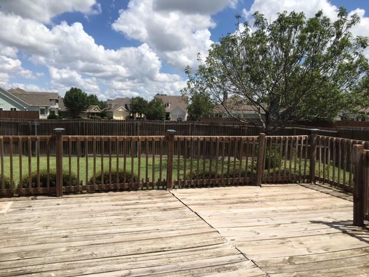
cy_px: 138
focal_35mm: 29
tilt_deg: -3.0
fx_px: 309
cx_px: 184
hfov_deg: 61.7
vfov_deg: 48.2
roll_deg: -1.3
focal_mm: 4.15
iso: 25
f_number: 2.2
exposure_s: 1/2653
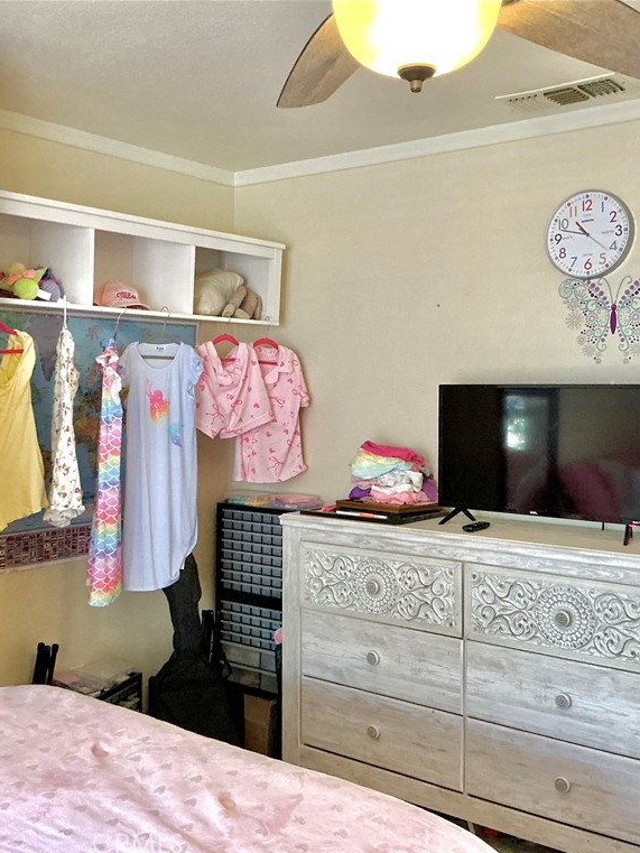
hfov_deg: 36.8
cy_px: 429
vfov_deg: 47.9
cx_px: 317
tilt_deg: -1.9
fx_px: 961
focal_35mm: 39
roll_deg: -0.1
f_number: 1.8
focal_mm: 3
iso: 250
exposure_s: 1/60
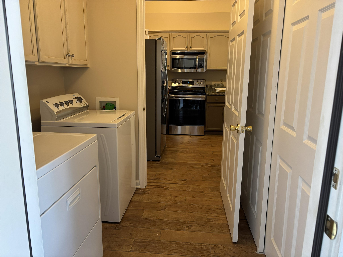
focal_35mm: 26
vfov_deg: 53.1
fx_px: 258
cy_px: 128
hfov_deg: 67.3
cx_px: 172
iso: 200
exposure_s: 1/60
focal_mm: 5.96
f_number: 1.6
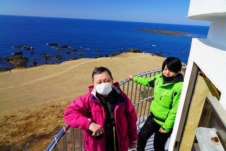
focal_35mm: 24
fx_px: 151
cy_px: 76
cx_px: 113
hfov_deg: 73.8
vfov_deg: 53.1
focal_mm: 24
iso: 100
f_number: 8
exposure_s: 1/125
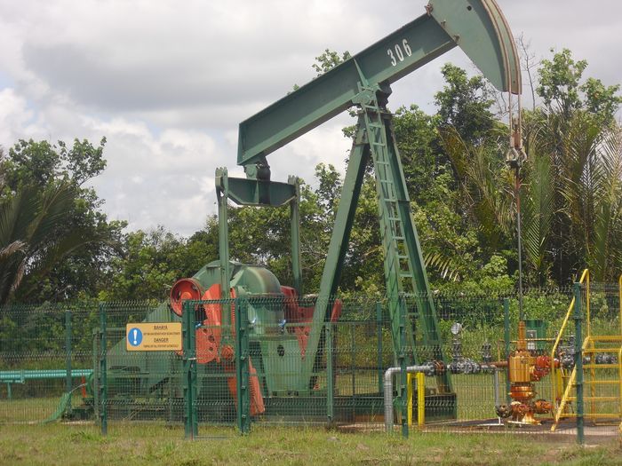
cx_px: 311
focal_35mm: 107
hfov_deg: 18.4
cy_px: 233
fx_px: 1923
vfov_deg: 13.8
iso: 64
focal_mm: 18.9
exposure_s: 1/250
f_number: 5.6
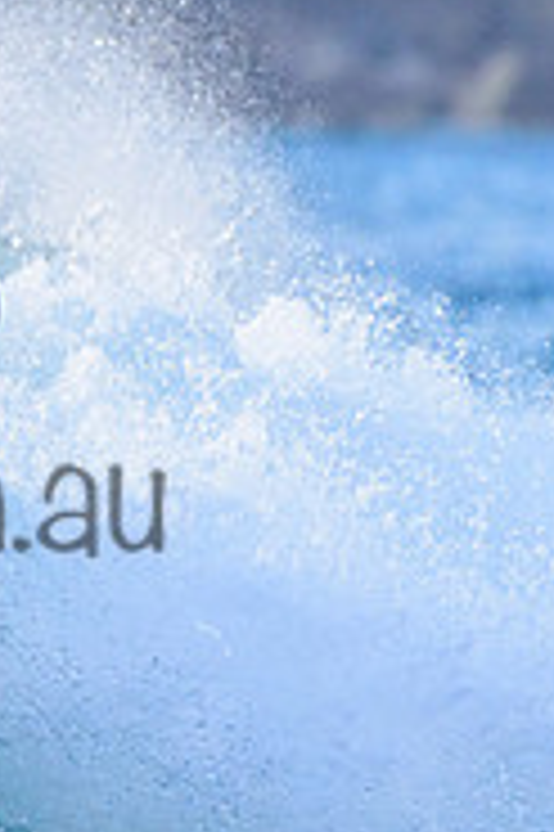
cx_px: -525
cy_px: 456
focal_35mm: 1924
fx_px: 44492
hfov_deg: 0.7
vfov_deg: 1.1
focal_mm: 500
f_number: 5.6
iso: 720
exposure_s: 1/2000
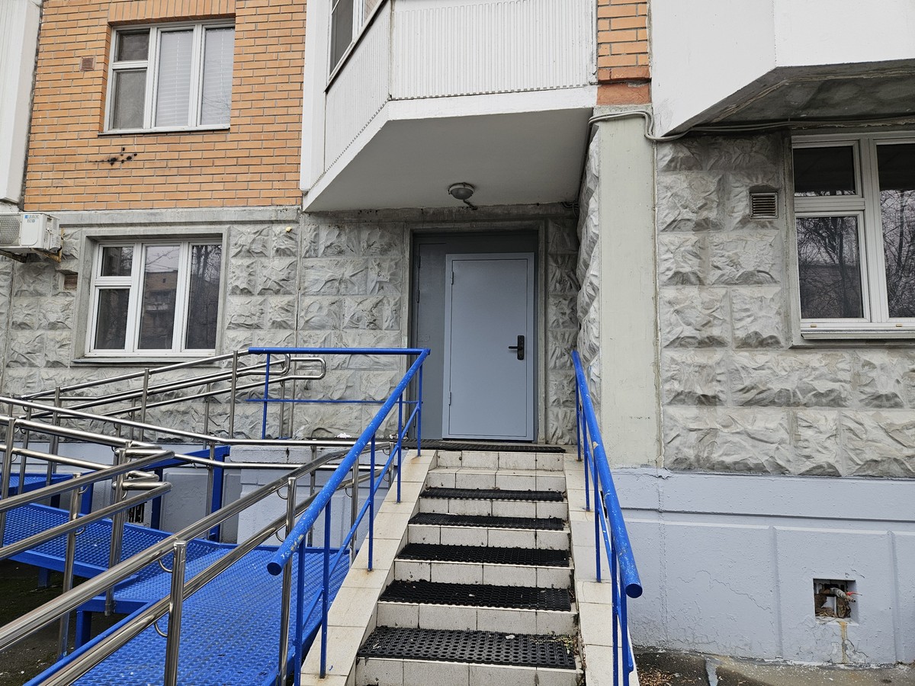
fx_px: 608
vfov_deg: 58.9
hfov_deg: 73.9
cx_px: 458
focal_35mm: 23
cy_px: 343
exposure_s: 1/190
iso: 80
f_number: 1.8
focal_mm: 5.4
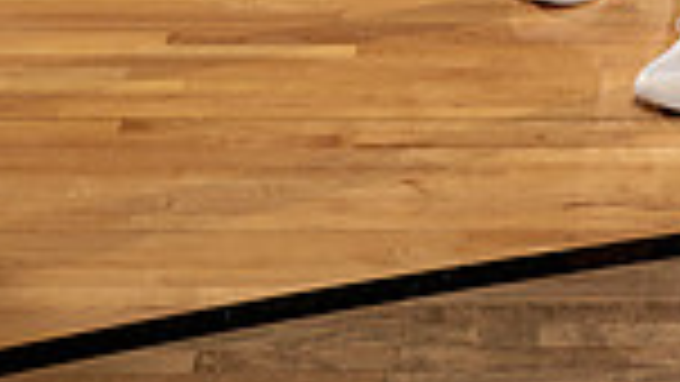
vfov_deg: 10.0
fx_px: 1858
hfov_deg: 20.3
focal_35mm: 103
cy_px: -589
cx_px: 626
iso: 400
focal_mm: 33
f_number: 5.6
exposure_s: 1/250
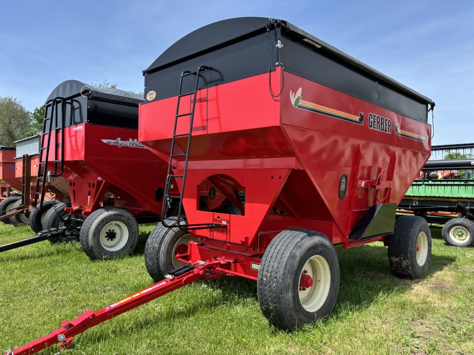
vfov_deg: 53.1
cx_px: 237
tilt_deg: -1.6
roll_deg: +1.4
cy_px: 178
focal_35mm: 26
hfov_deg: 67.3
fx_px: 356
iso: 50
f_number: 1.6
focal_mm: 5.96
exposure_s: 1/1164
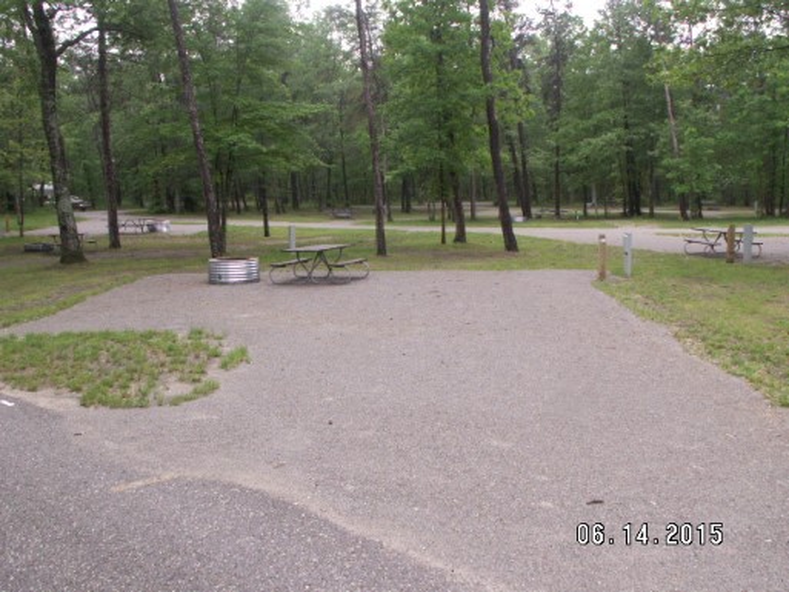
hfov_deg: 52.6
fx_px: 798
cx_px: 394
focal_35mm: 35
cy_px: 296
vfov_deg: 40.7
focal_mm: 5.86
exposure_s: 1/60
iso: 50
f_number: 4
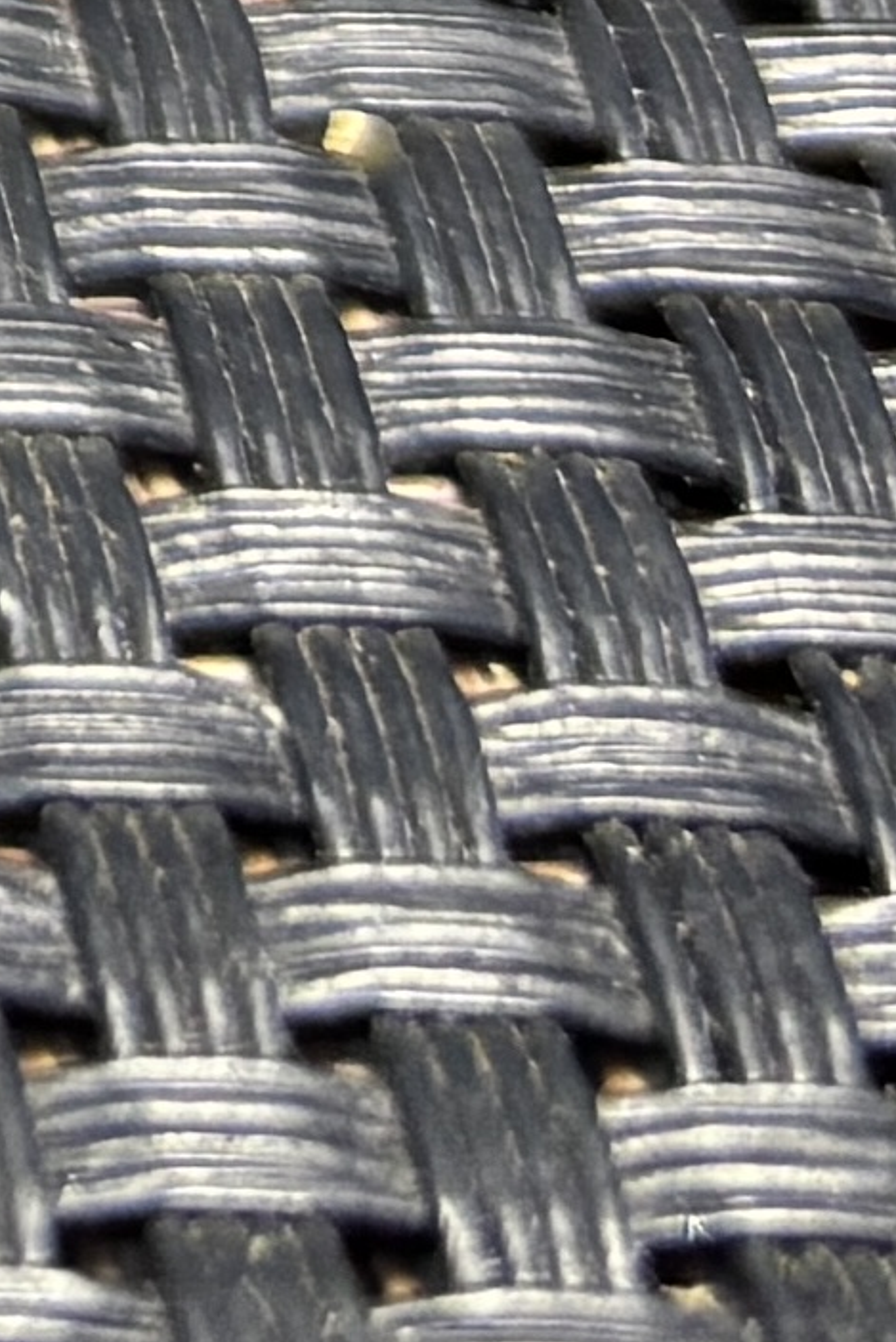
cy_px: -1537
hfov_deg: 8.4
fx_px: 5373
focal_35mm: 144
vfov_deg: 12.2
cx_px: -1491
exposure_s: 1/50
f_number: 1.6
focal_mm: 5.96
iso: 100
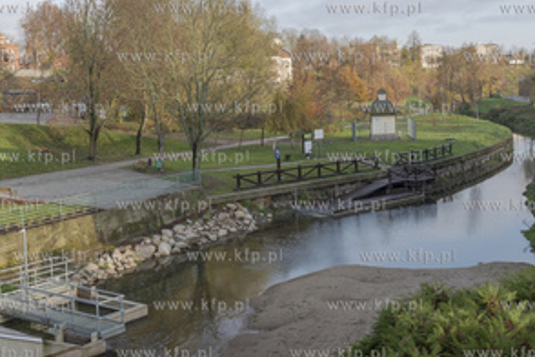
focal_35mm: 49
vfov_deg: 27.4
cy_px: 132
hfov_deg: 40.3
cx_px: 298
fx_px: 728
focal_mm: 36
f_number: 4
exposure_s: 1/1000
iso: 400
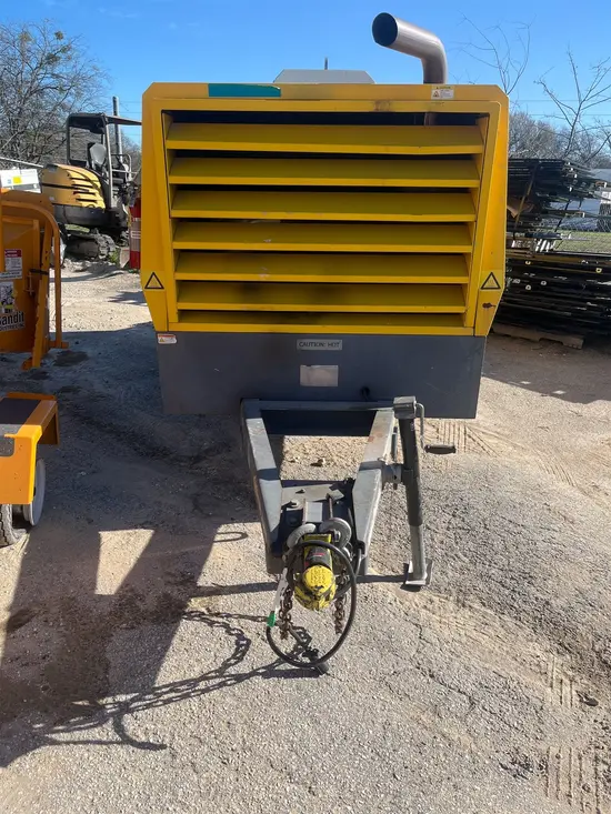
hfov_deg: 53.1
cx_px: 306
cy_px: 407
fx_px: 612
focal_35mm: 26
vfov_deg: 67.3
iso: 50
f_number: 1.6
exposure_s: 1/1923
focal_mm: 5.1
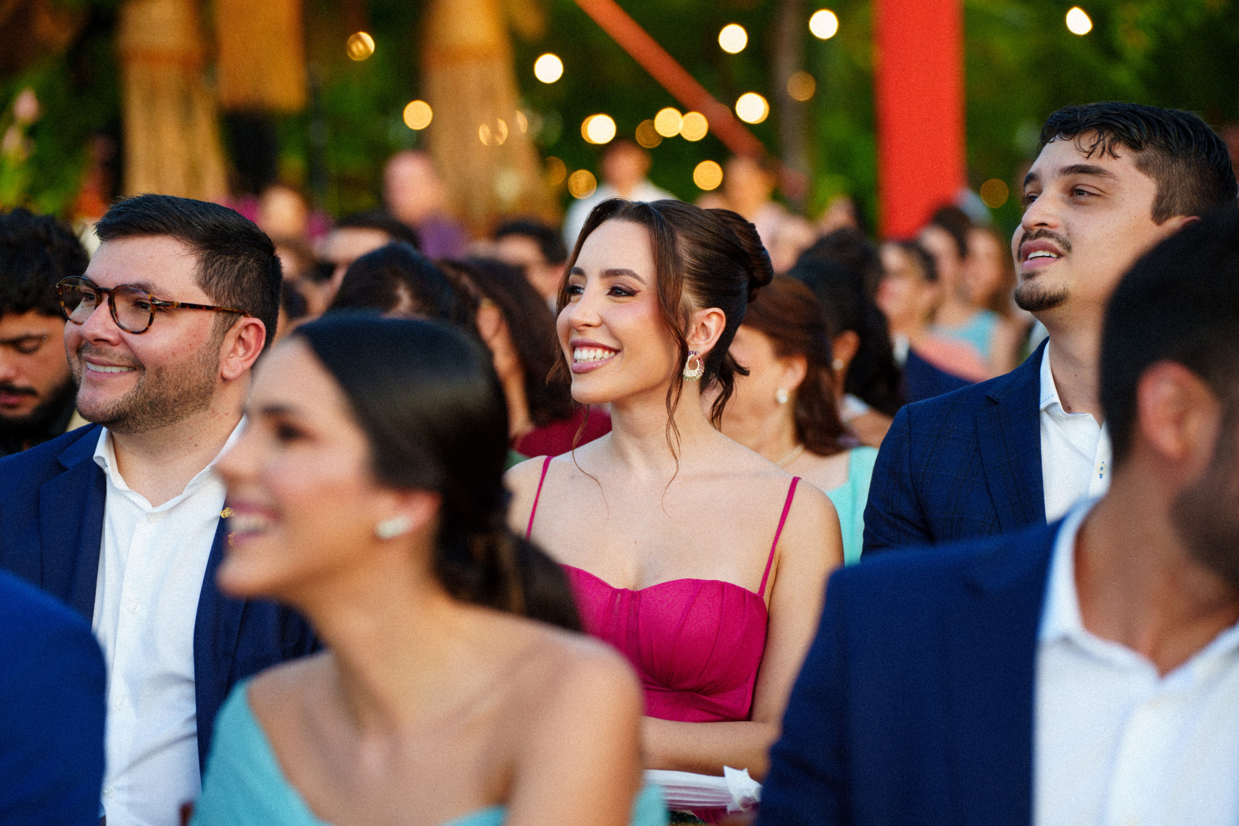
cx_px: 620
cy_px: 413
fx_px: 3201
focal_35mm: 93
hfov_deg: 21.9
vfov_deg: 14.7
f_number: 2.8
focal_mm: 93
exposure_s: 1/250
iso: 250
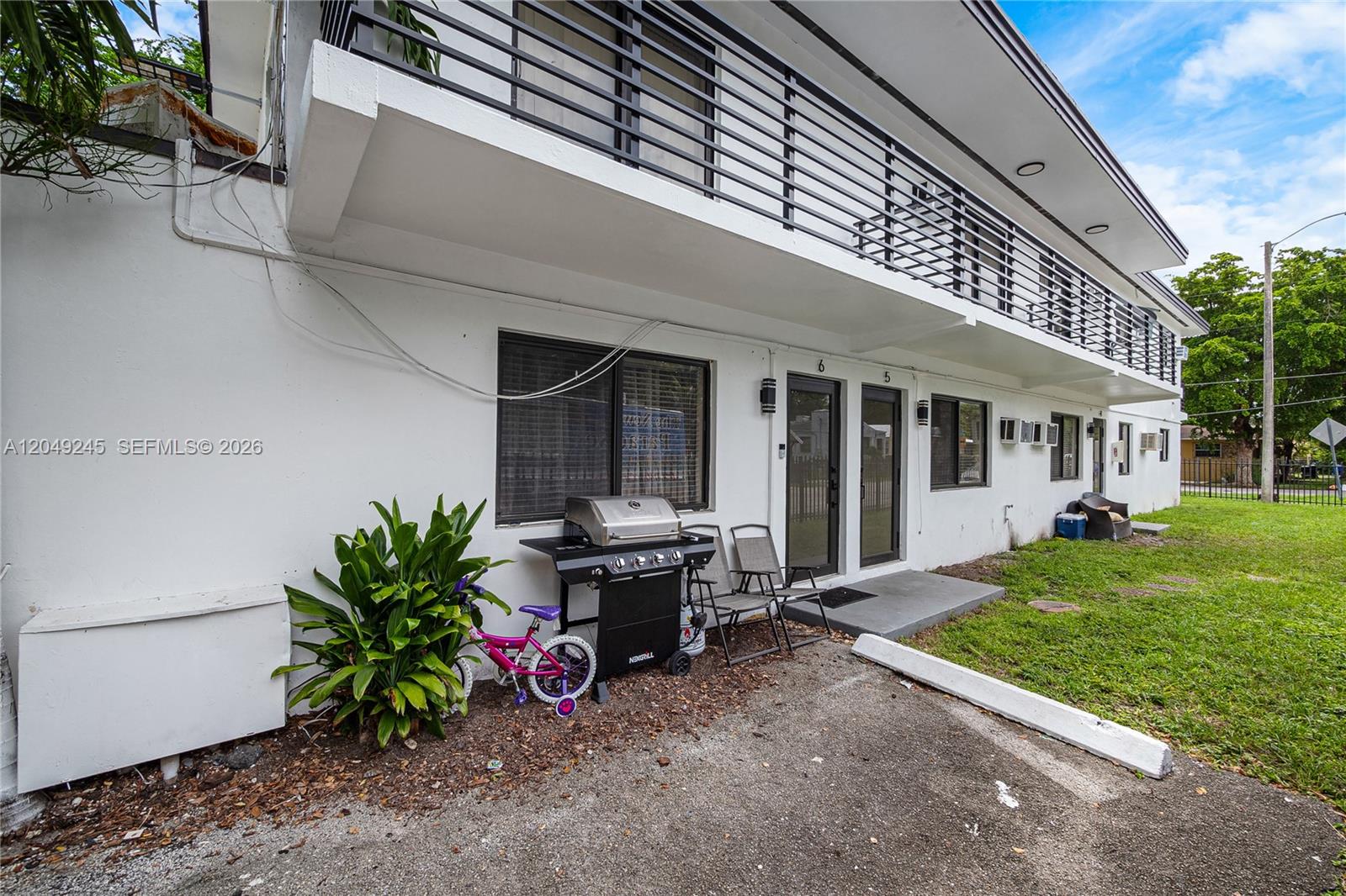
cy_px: 448
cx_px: 673
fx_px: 523
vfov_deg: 81.2
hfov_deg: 104.3
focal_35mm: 14
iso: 100
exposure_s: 1/125
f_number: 5.6
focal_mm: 7
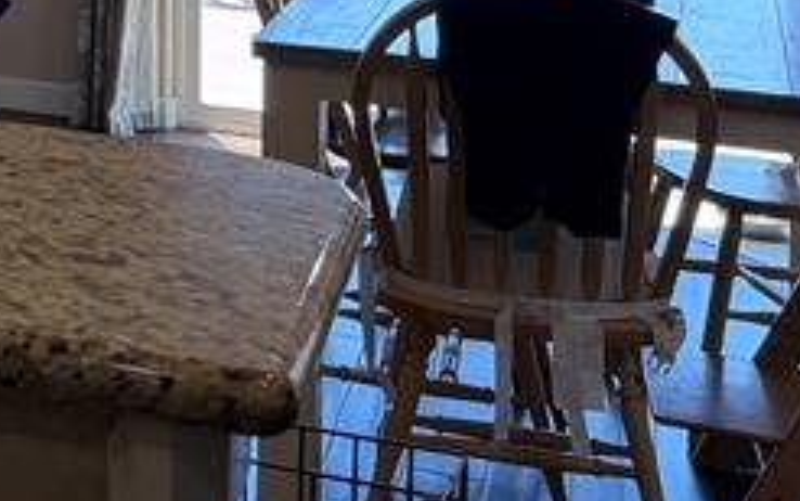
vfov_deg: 11.5
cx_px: -624
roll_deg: -0.9
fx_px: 2312
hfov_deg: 16.5
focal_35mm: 106
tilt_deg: -1.0
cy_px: -395
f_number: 1.78
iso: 125
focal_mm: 6.76
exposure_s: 1/201
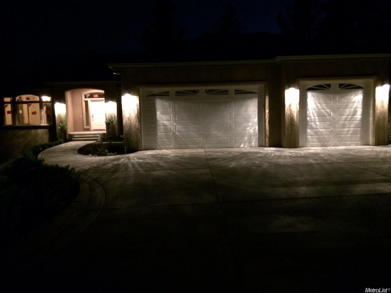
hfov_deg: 61.7
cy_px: 146
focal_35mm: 29
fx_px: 328
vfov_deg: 48.2
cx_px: 196
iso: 500
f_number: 2.2
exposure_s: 1/15
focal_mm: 4.15
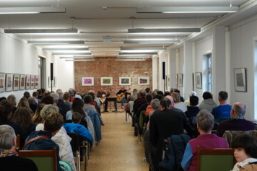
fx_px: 385
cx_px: 113
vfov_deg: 25.0
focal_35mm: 54
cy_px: 90
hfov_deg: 36.8
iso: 400
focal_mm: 17.55
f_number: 3.2
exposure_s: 1/50
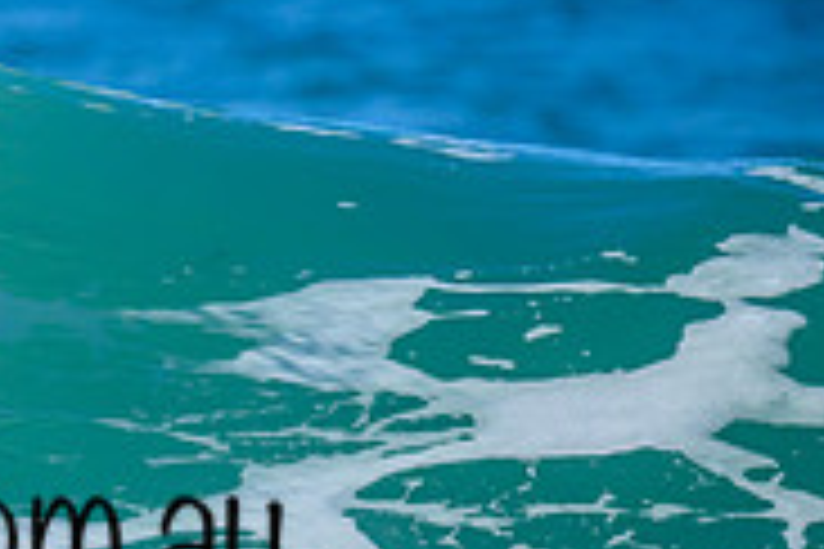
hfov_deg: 0.6
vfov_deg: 0.4
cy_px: 284
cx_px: -679
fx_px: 79510
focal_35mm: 3474
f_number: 6.3
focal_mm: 800
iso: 280
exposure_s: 1/2000
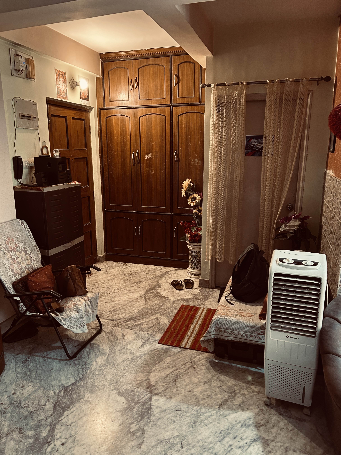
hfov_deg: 53.1
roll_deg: -0.6
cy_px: 228
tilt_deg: -13.2
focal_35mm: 26
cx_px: 170
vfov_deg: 67.3
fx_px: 341
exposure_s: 1/50
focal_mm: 5.7
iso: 320
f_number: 1.5
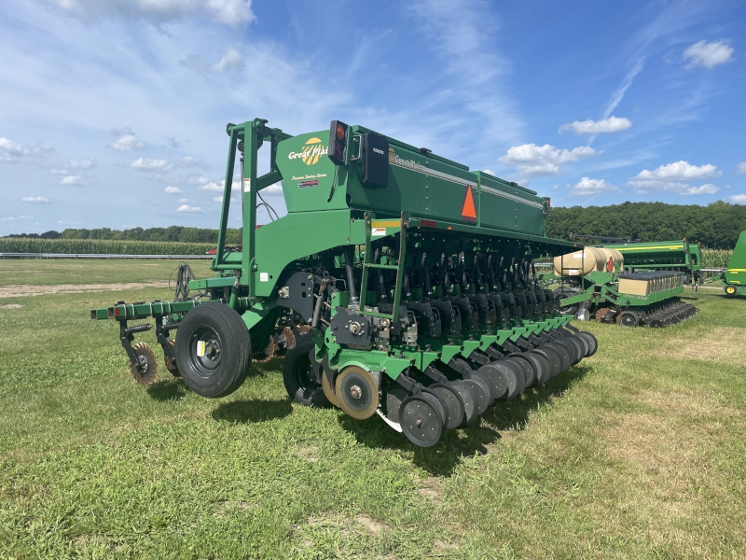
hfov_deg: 67.3
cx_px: 373
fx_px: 560
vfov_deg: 53.1
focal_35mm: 26
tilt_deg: -1.4
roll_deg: -3.1
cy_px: 280
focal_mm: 4.2
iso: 32
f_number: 1.6
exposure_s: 1/3401
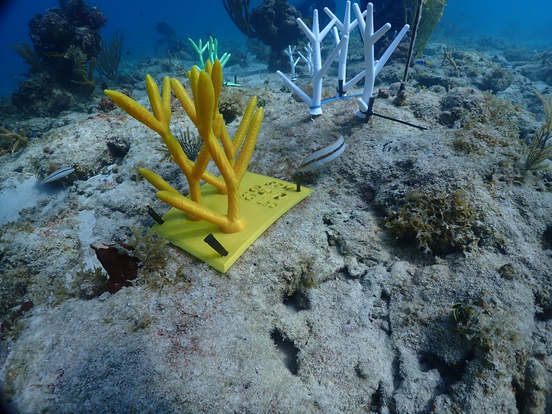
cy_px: 207
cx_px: 276
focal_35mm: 25
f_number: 2.8
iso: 100
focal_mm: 4.5
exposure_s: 1/800
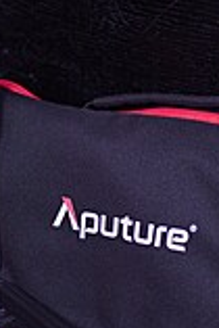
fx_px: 1338
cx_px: -2
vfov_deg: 13.9
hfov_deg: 9.3
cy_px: 209
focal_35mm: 147
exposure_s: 1/200
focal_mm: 35
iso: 400
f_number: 2
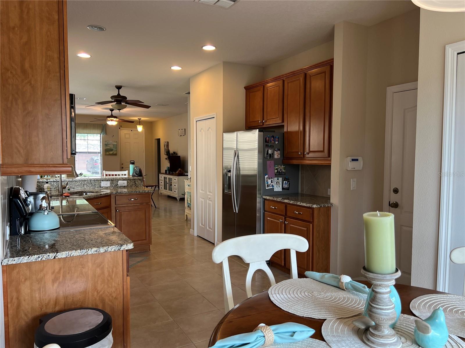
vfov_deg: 53.1
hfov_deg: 67.3
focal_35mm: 26
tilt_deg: -3.8
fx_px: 349
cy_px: 174
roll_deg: -0.2
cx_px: 232
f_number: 1.5
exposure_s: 1/120
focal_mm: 5.7
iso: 100
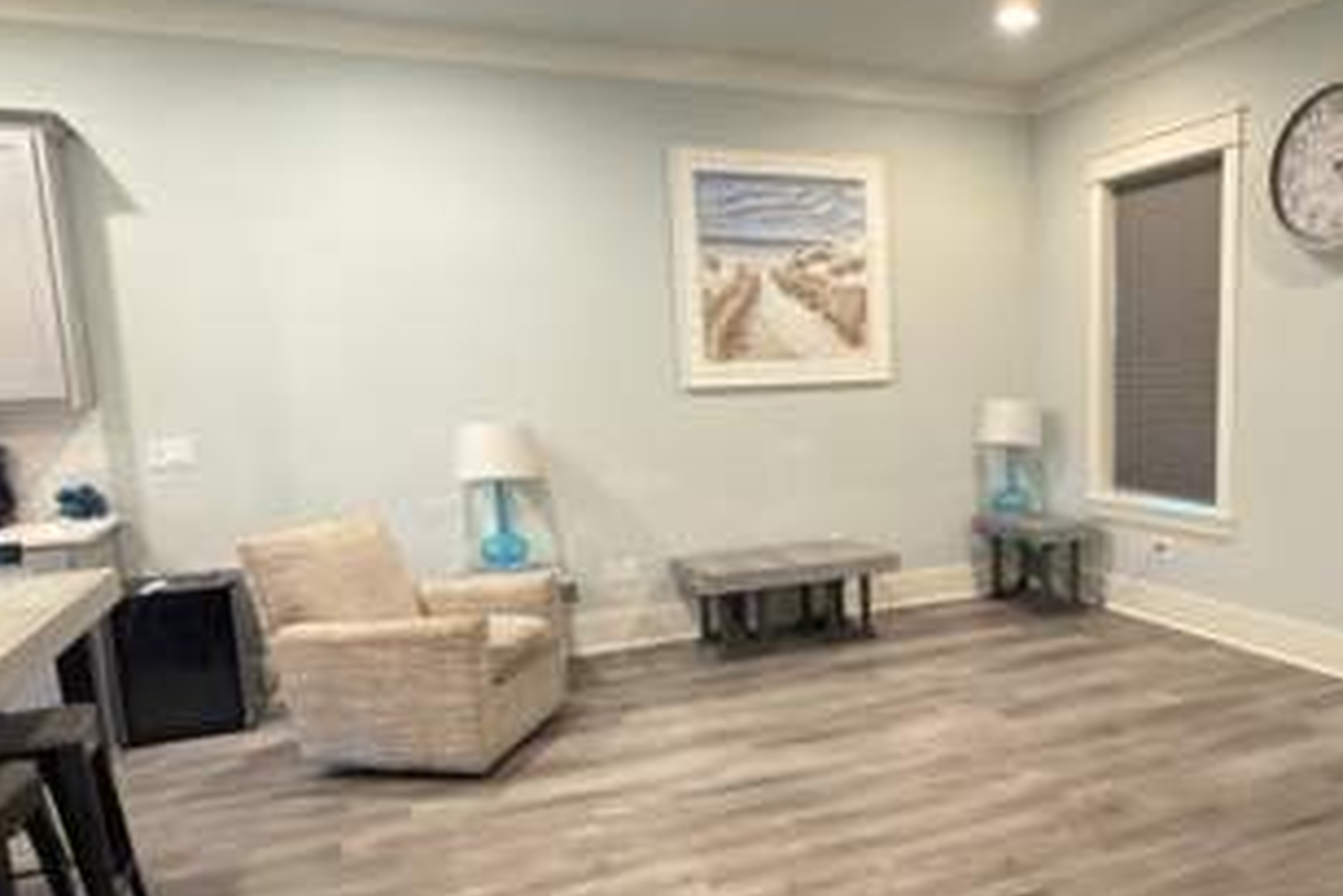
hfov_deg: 68.4
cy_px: 514
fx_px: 970
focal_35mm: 26
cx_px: 831
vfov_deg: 49.4
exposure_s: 1/24
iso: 320
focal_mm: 2.22
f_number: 2.2
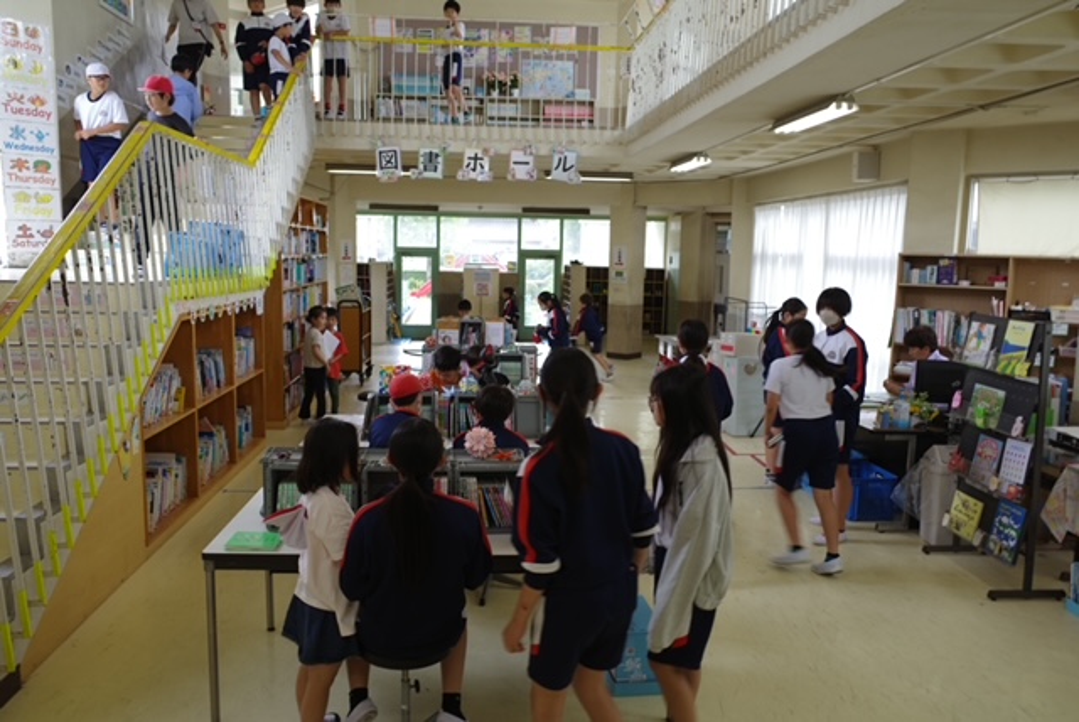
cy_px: 361
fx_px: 840
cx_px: 540
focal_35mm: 28
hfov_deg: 65.4
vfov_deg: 46.5
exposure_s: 1/50
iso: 100
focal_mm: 18.3
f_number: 2.8
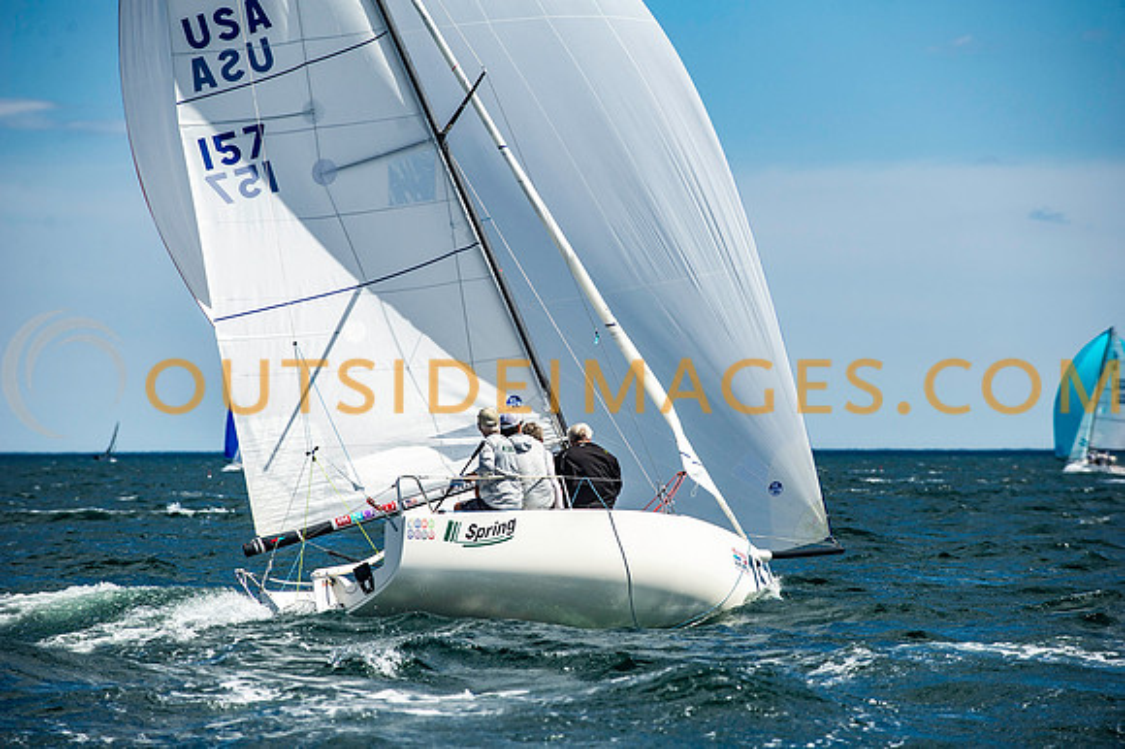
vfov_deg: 6.9
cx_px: 562
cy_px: 374
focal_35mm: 200
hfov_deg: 10.3
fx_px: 6246
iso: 500
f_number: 5.6
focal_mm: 200
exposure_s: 1/4000
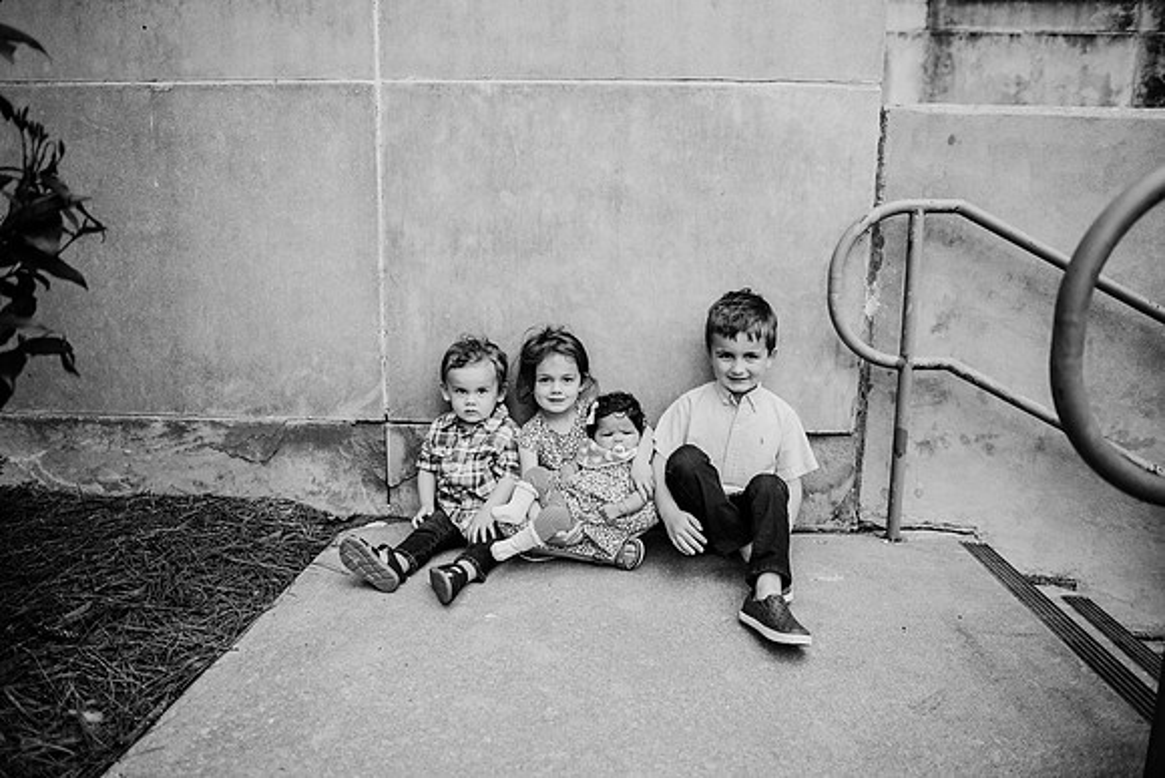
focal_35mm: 24
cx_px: 582
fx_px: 777
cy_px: 389
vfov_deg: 53.2
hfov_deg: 73.7
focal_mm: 24
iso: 100
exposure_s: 1/640
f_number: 2.5
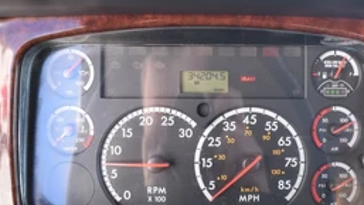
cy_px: 93
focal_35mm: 44
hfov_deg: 46.3
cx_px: 203
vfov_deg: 27.2
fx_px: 425
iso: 400
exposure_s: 1/100
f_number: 5
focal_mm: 18
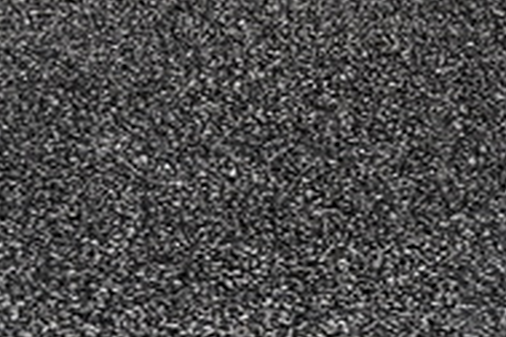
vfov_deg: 4.0
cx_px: 1052
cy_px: 353
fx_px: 4779
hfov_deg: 5.9
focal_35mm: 340
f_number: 10
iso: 100
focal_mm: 54
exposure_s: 1/320
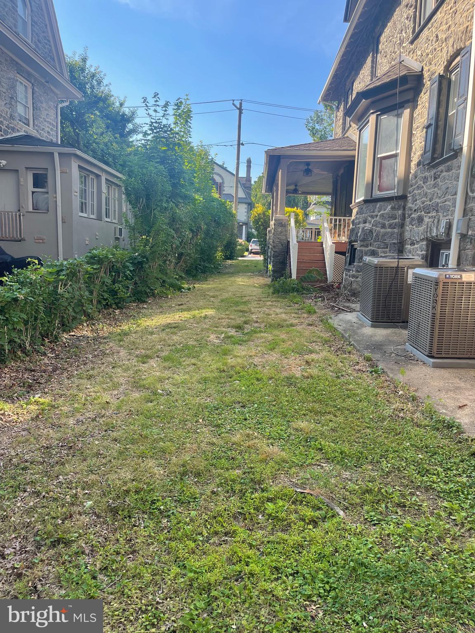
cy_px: 316
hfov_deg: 54.9
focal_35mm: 25
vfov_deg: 69.4
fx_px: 457
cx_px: 238
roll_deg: -2.6
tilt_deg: -7.5
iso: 32
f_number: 1.6
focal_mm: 5.1
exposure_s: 1/696
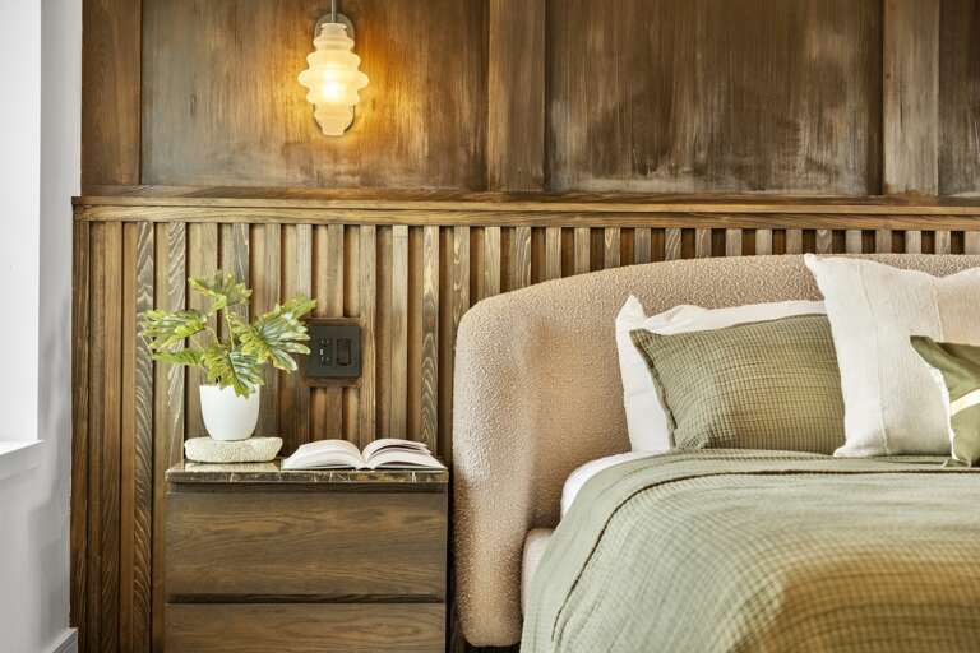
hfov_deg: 36.9
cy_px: 326
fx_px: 1470
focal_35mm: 54
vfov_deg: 25.1
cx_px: 490
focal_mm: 35.9
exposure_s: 1/60
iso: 1000
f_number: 2.8
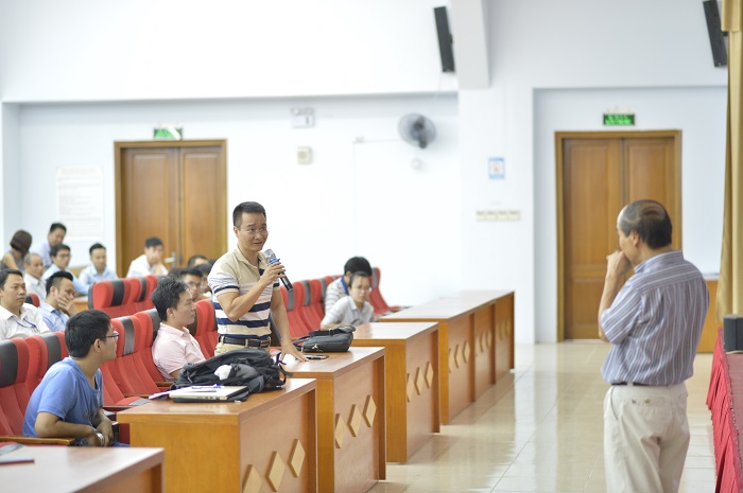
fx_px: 1752
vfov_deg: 16.0
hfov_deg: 23.9
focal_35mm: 85
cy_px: 246
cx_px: 372
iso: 1600
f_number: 2
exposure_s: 1/160
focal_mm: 85
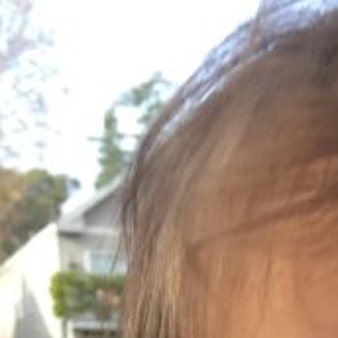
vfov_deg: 9.2
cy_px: 994
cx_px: 328
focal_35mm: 153
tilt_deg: -13.0
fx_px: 1690
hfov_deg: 11.3
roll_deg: +2.9
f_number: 2.2
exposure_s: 1/204
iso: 25
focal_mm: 4.15
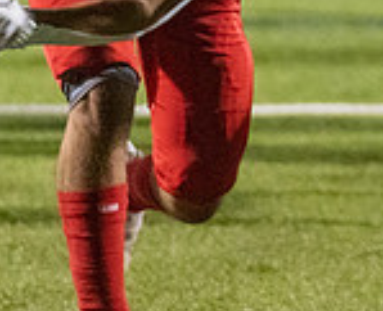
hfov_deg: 3.2
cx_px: 514
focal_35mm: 602
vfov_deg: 2.6
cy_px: -212
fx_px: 6864
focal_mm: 124
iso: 8000
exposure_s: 1/1000
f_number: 2.8
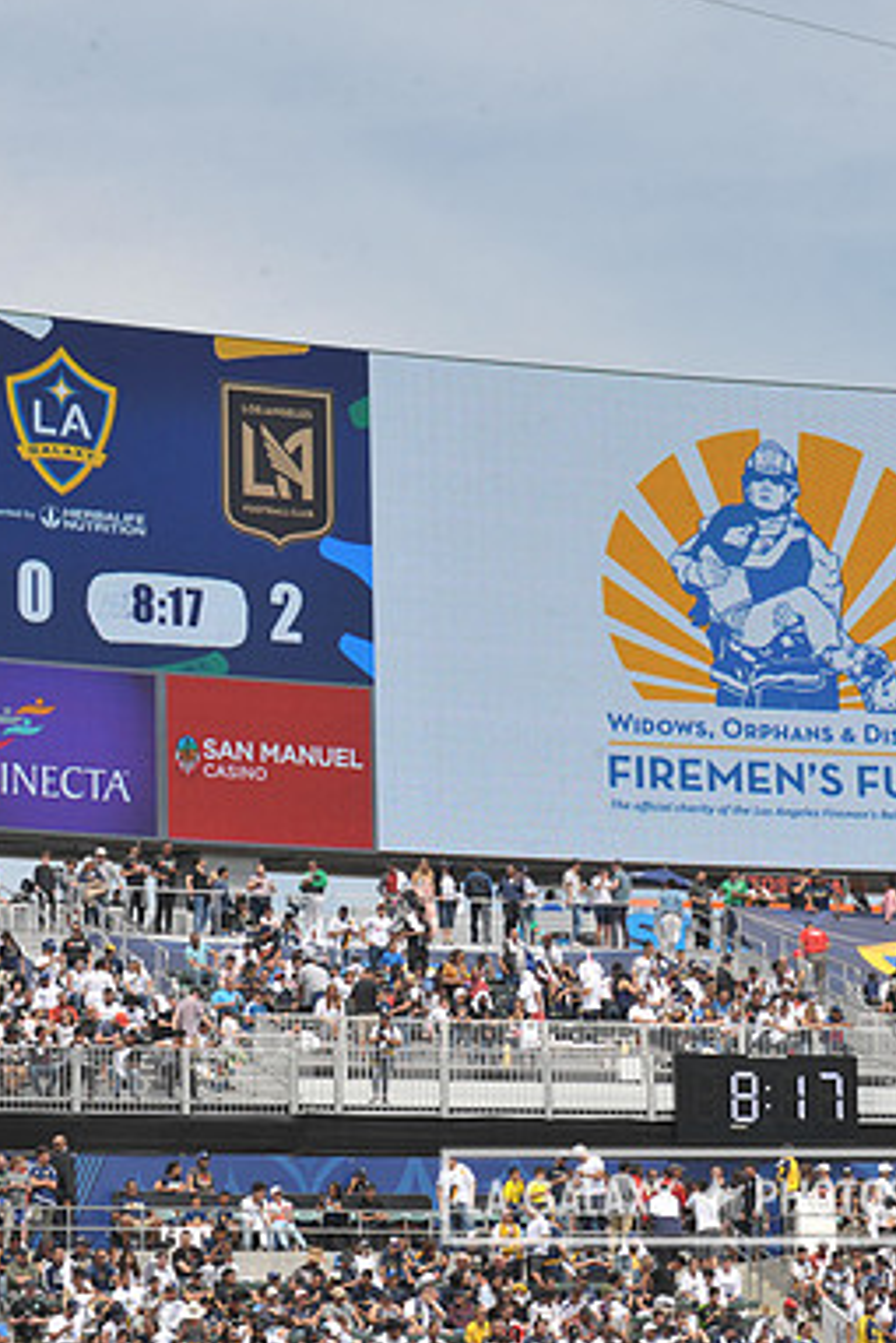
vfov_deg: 14.2
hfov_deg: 9.5
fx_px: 5371
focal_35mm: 144
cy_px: 668
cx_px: 689
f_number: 11
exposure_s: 1/500
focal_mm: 95
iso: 320
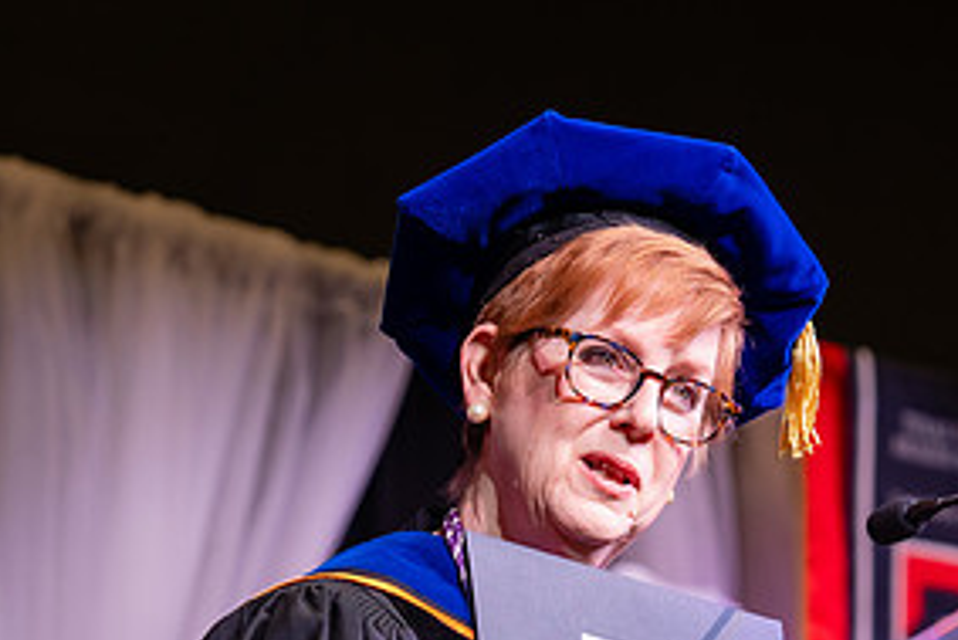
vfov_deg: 6.0
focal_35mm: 228
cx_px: 941
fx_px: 6070
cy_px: 561
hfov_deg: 9.0
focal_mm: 70
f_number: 2.8
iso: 500
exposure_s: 1/200
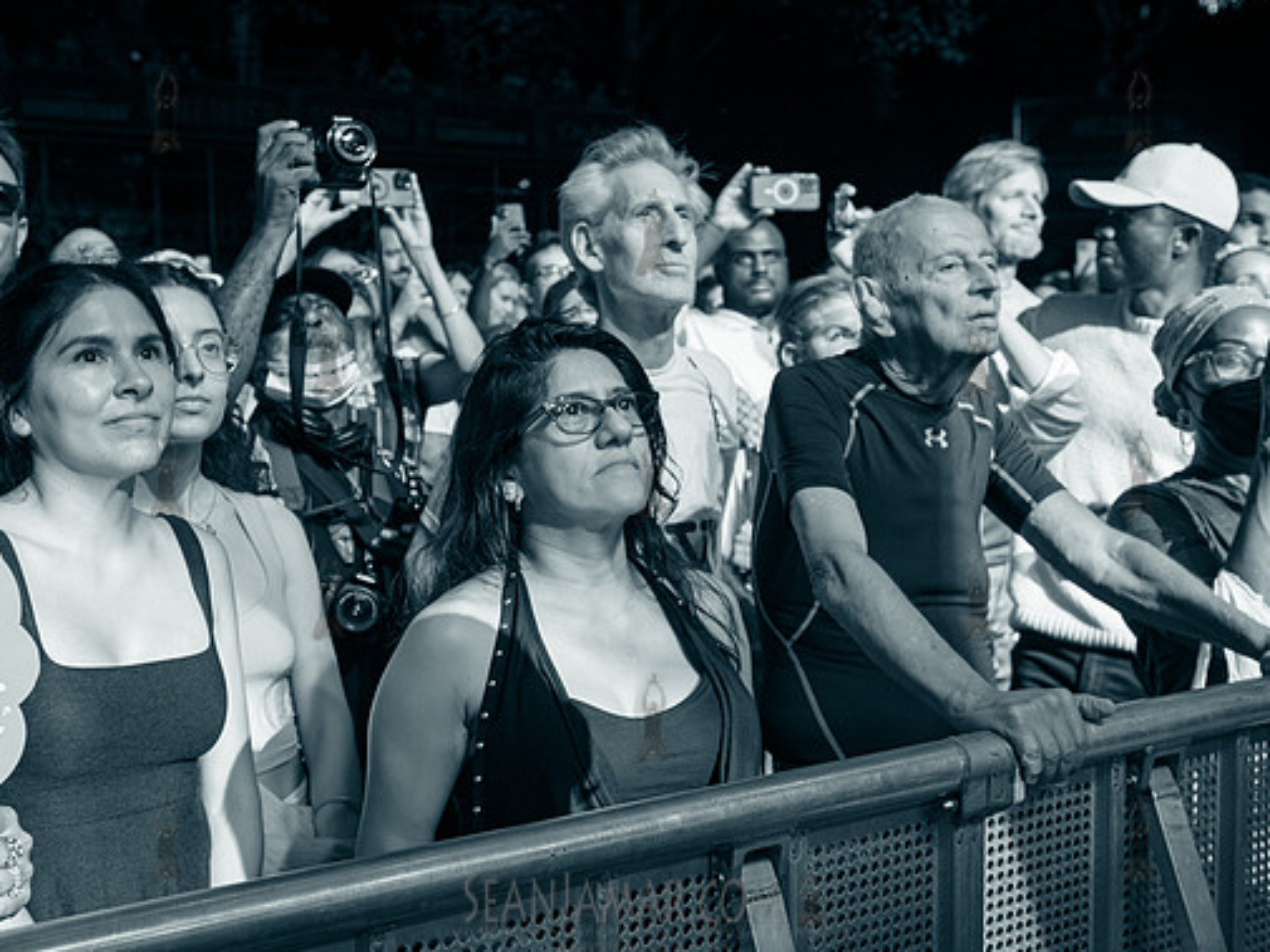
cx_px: 651
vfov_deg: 31.5
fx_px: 1688
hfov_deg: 41.2
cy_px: 473
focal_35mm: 46
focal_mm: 35
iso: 4000
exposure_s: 1/200
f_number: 4.5
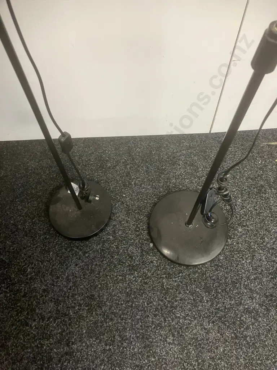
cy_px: 185
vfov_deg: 63.4
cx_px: 138
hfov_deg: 49.7
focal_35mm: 28
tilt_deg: -63.6
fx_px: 299
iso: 320
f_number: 1.8
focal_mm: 3.99
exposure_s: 1/50
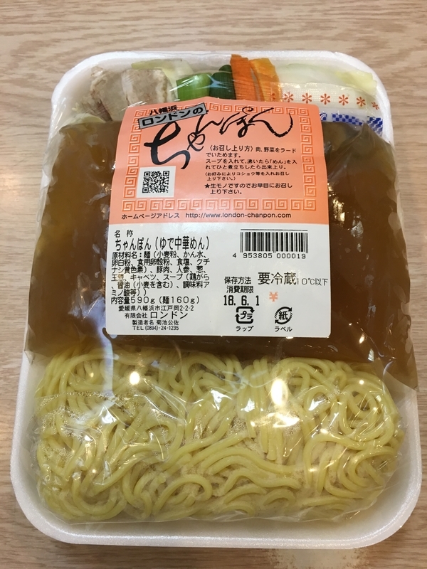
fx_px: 477
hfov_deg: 48.2
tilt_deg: -75.4
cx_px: 214
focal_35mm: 29
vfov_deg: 61.7
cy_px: 284
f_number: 2.2
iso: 40
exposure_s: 1/30
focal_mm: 4.15
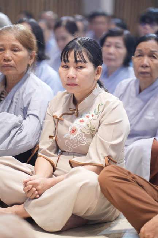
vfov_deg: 16.3
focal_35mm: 126
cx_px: 79
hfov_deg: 10.9
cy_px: 119
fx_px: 830
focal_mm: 126
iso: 2000
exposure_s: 1/125
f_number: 2.8
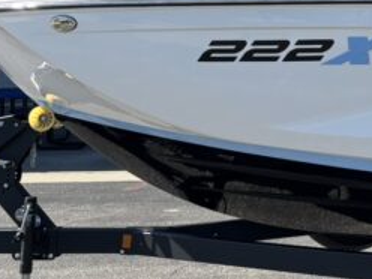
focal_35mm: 112
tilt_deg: +1.7
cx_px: 590
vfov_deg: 13.0
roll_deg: +0.4
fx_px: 1204
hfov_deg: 15.8
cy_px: -22
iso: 50
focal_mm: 5.96
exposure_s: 1/1812
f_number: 1.6
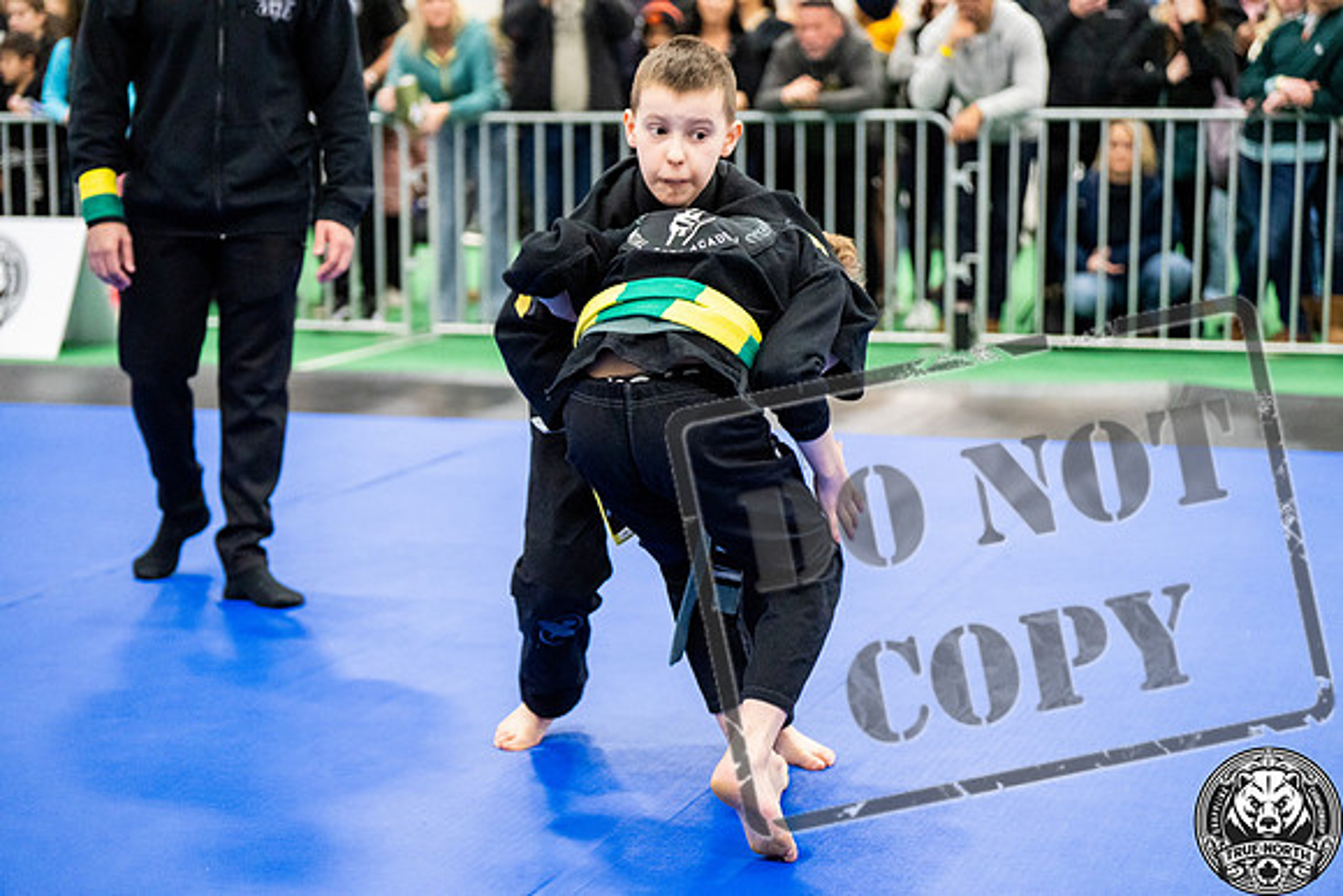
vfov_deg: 19.5
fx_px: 2612
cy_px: 448
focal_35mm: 70
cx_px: 672
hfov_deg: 28.8
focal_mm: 70
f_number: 2.8
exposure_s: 1/500
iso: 5000
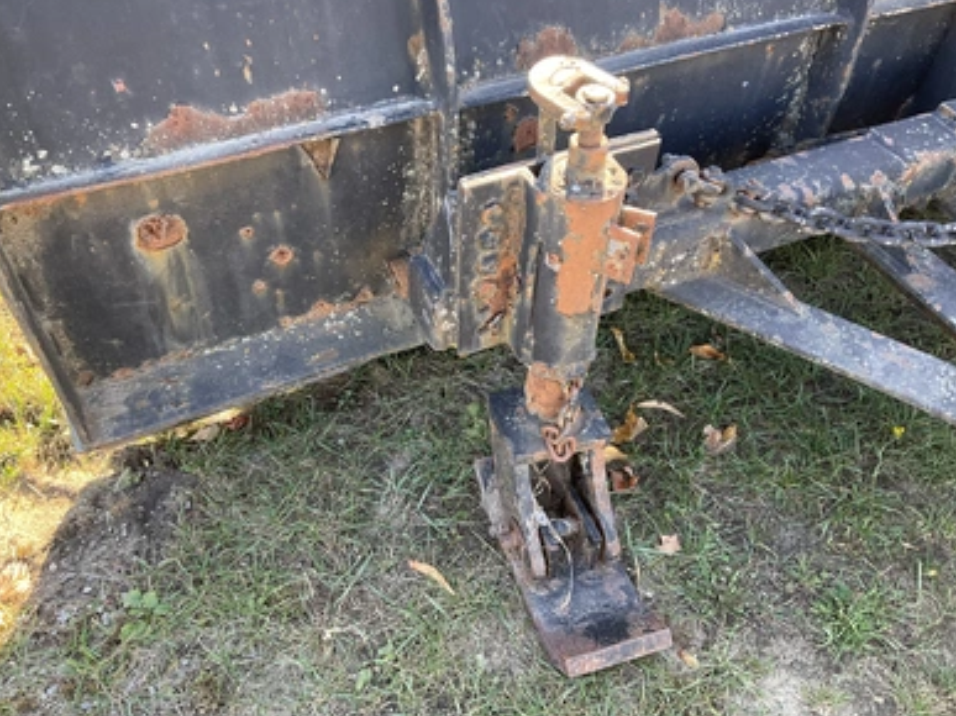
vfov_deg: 46.8
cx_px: 467
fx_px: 828
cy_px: 353
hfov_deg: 60.0
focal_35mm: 30
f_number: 1.8
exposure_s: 1/122
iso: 64
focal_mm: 3
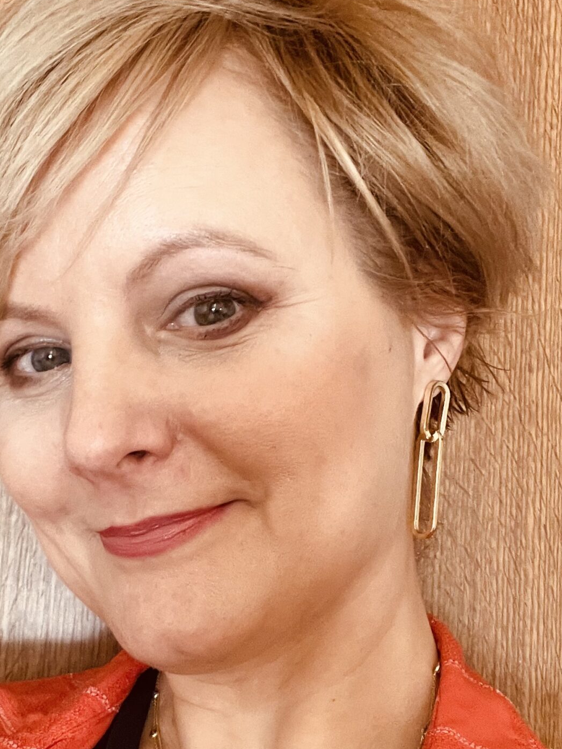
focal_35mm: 55
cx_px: 189
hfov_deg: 26.4
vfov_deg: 34.7
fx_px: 1191
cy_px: 490
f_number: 2.2
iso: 400
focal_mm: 2.71
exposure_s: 1/25
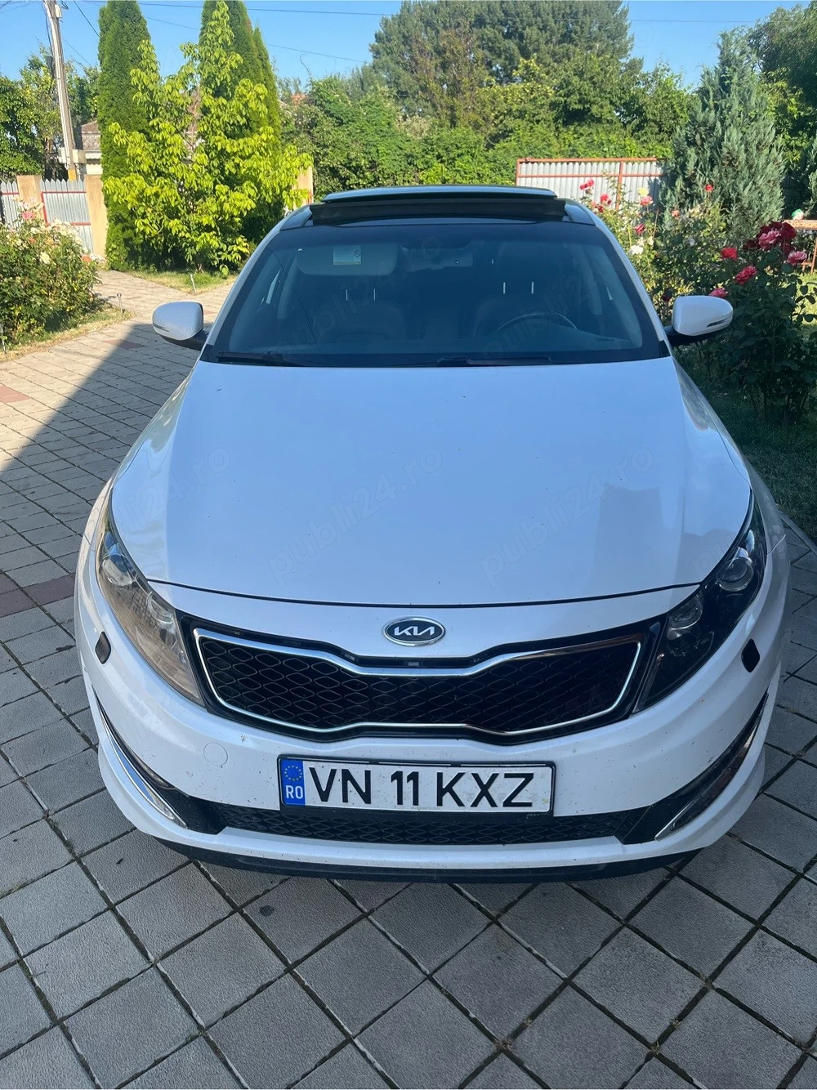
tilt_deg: -23.6
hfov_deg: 53.0
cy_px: 545
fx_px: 818
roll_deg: +1.4
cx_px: 408
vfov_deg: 67.3
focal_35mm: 26
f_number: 1.6
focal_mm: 5.1
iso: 50
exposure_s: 1/1355
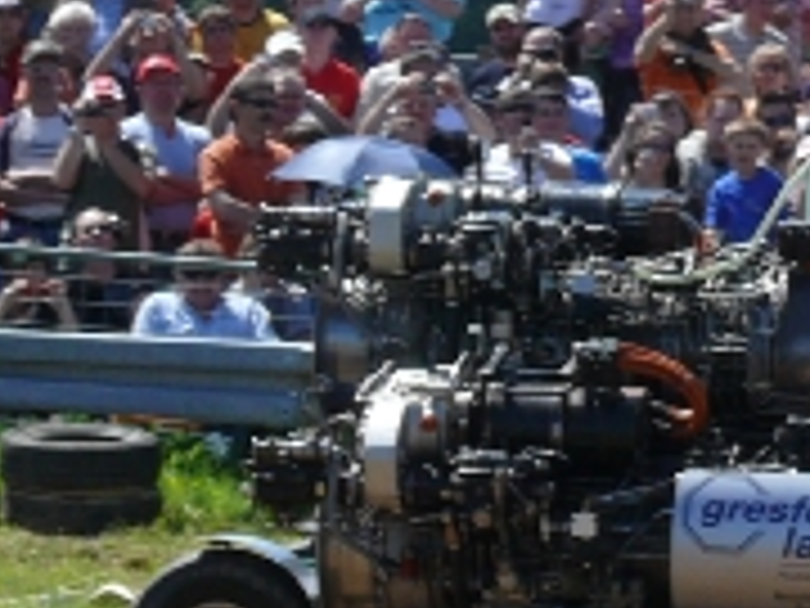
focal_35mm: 470
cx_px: 1148
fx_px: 10998
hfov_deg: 4.2
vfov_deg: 3.2
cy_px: 396
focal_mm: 22.3
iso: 100
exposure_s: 1/400
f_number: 5.6
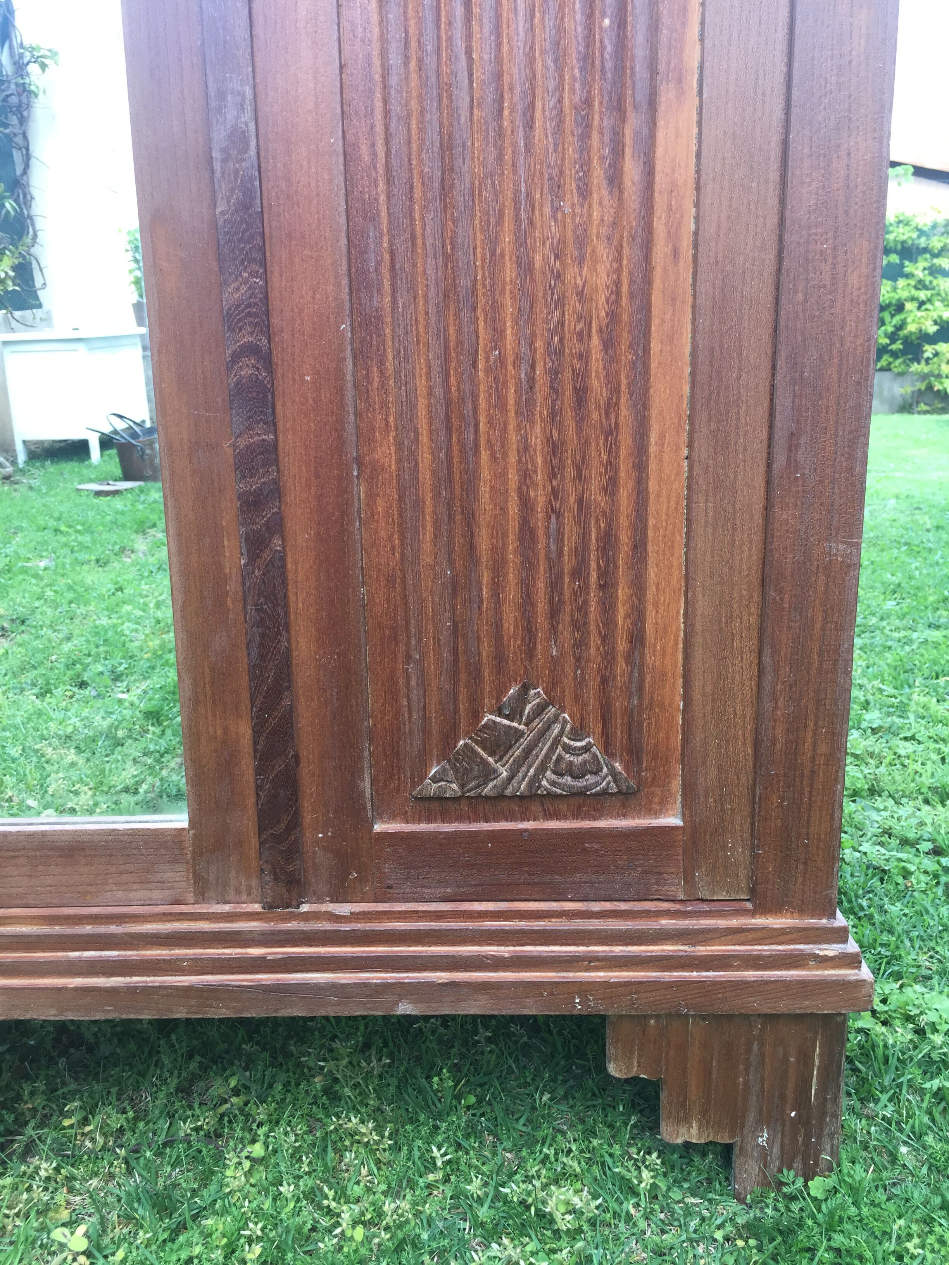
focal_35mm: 29
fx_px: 1060
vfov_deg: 61.7
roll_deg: +1.9
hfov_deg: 48.2
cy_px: 632
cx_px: 474
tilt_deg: -13.1
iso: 50
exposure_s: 1/100
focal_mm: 4.15
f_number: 2.2
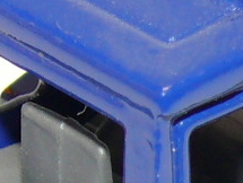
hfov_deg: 3.9
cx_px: 322
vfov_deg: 2.9
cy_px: 265
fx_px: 3551
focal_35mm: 505
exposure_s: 1/30
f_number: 4
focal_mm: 10.8
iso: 100
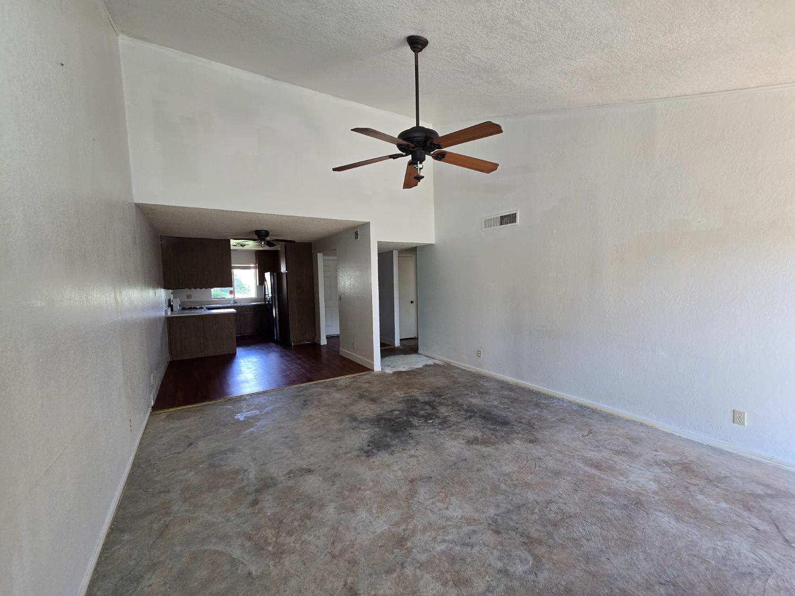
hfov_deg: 106.2
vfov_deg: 89.9
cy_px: 298
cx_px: 398
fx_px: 299
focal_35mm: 13
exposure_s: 1/73.1
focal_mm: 2.2
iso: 160
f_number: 2.2
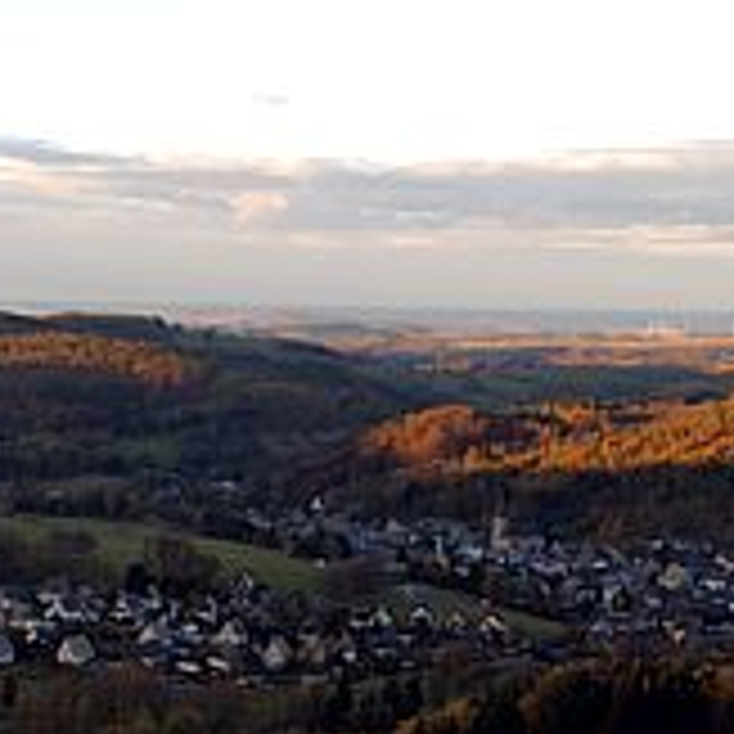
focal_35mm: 94
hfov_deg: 18.4
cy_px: 432
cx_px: 216
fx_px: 2255
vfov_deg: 18.5
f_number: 8
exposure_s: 1/80
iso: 100
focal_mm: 30
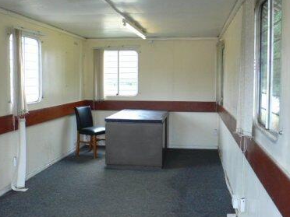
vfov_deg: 37.7
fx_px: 318
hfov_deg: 48.9
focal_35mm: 38
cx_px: 154
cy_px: 100
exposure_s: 1/30
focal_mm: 6.3
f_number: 2.8
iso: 160
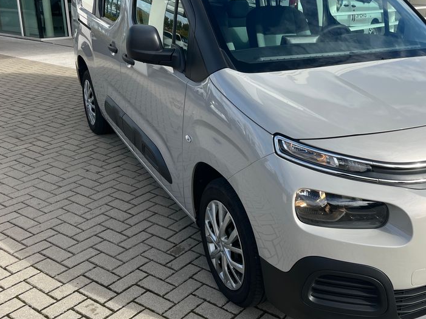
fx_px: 467
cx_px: 304
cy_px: 137
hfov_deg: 47.7
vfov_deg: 37.6
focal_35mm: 38
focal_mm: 5.1
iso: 50
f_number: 1.6
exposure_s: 1/2062
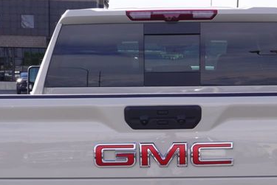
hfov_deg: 22.6
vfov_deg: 14.8
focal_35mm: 90
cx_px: 163
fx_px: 693
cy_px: 215
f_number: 6.3
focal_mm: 22
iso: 100
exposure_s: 1/160
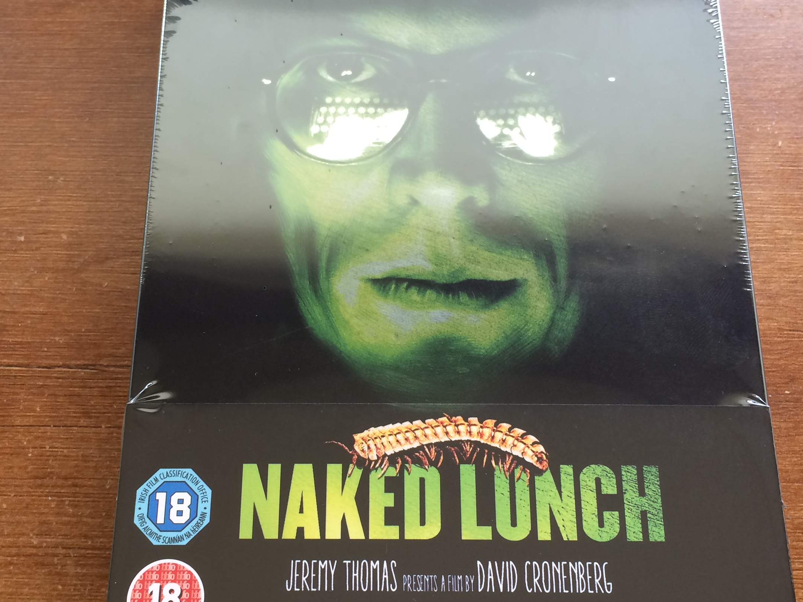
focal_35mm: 44
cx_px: 375
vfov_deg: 32.9
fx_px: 1021
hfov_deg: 42.9
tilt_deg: -69.3
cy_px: 307
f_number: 2.2
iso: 40
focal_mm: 4.15
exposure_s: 1/30
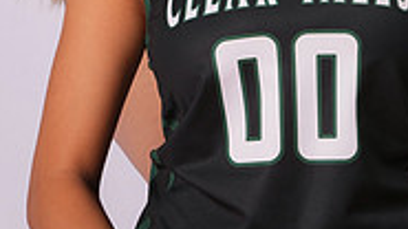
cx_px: 276
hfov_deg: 5.0
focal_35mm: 432
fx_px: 4673
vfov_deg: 2.8
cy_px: -258
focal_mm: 170
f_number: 11
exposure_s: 1/200
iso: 400
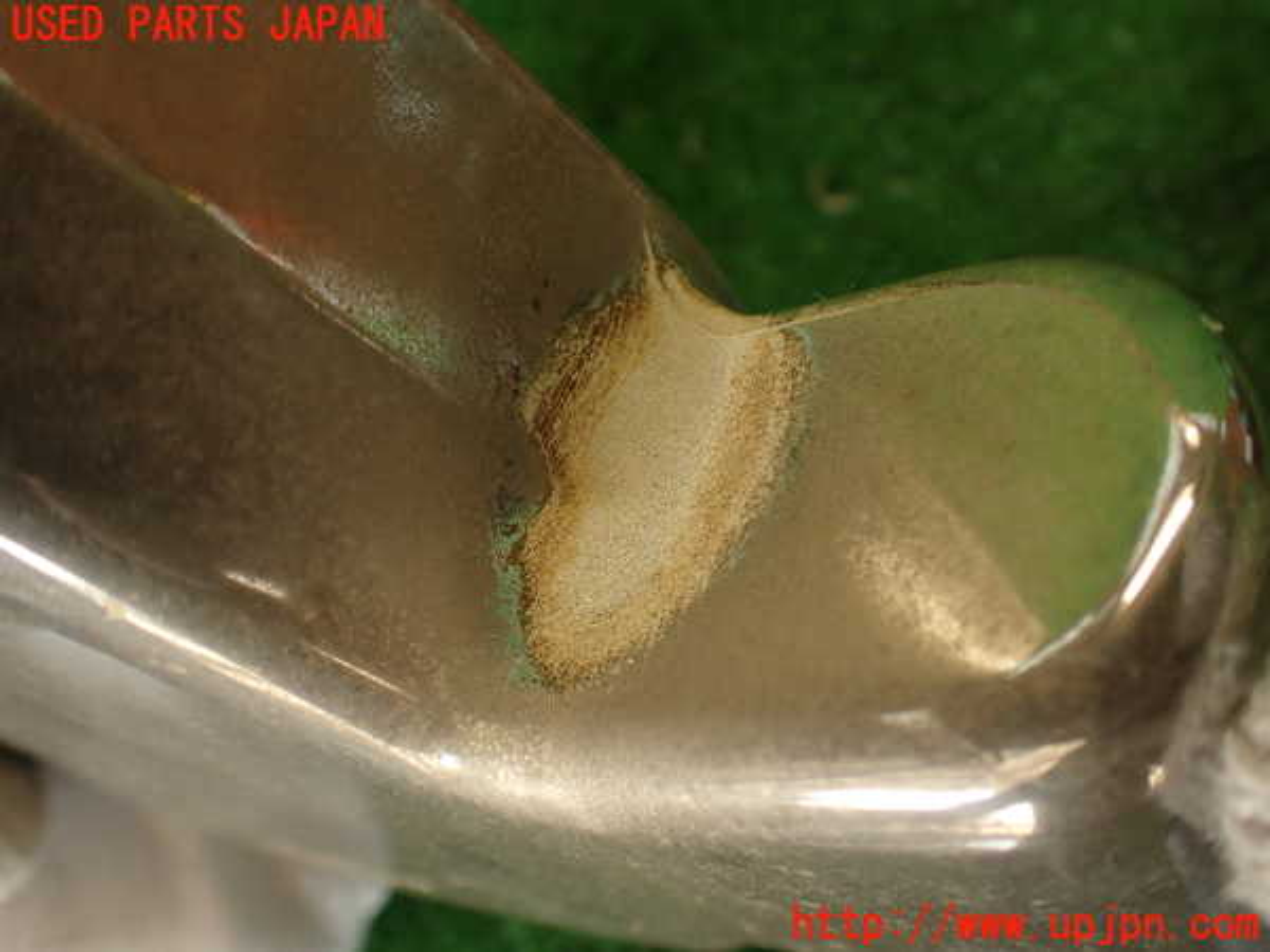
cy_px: 476
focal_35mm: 30
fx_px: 1101
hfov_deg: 60.0
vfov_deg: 46.8
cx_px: 635
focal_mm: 5.4
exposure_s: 1/60
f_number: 2.3
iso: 100
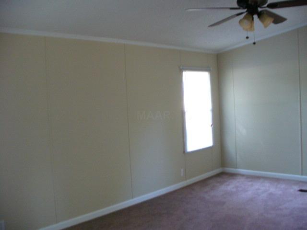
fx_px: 328
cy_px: 115
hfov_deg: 50.1
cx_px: 154
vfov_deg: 38.7
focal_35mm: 37
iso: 200
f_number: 2.8
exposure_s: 1/25
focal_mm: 6.1
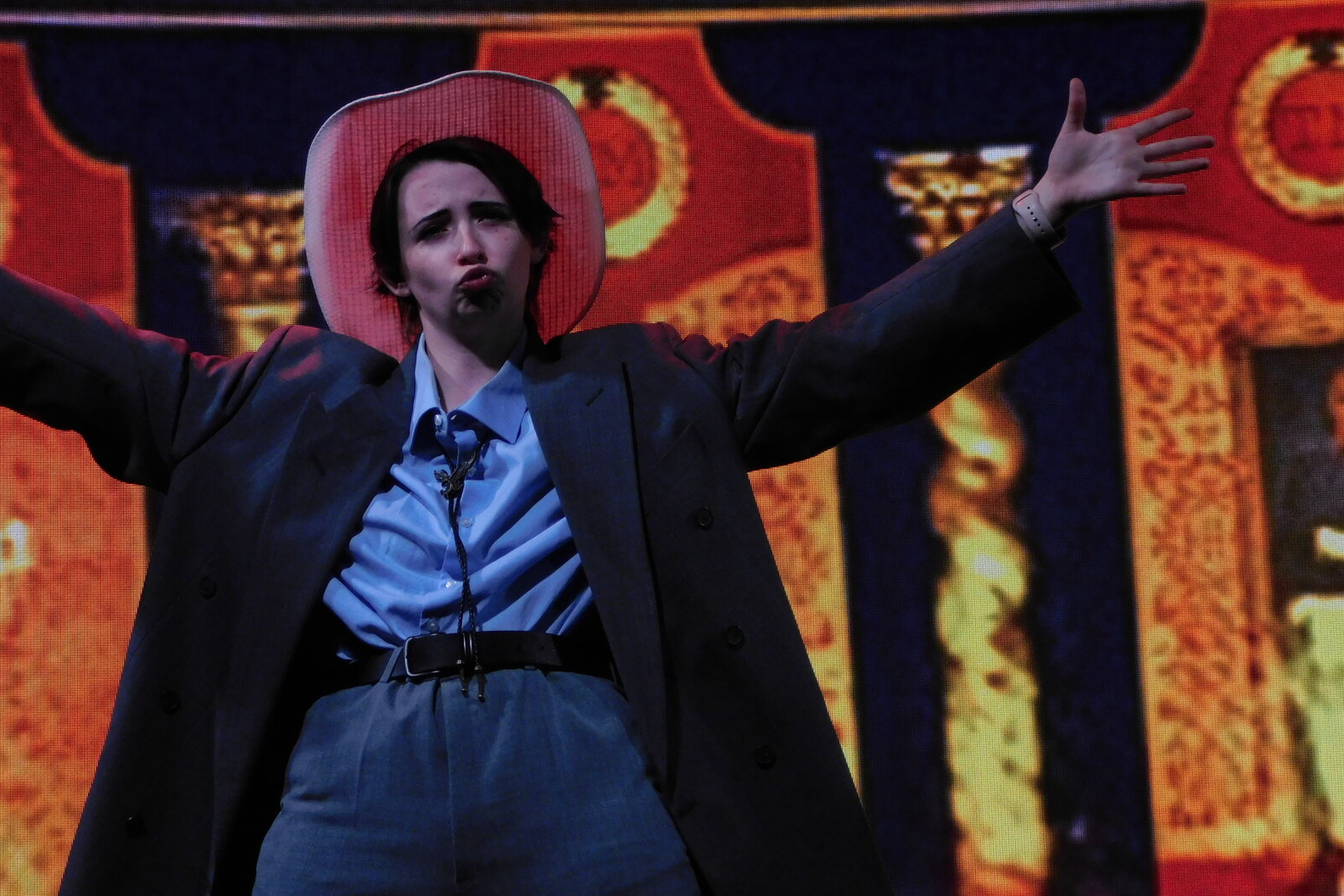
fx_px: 3136
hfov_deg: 24.2
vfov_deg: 16.3
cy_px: 397
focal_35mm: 84
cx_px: 674
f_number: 4.4
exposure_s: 1/250
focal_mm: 14.2
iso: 400
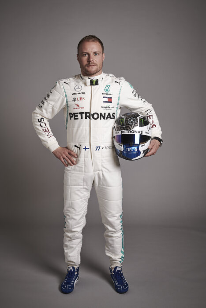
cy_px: 154
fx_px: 429
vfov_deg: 39.6
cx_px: 103
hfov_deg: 27.0
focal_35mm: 50
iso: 200
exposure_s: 1/200
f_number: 8
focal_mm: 50
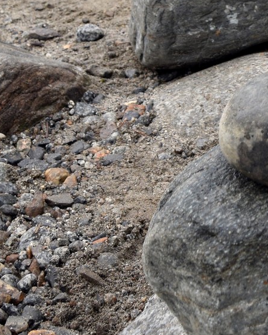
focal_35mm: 119
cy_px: -73
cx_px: 297
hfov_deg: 12.7
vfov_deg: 15.5
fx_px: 1179
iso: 320
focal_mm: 22
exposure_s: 1/250
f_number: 8
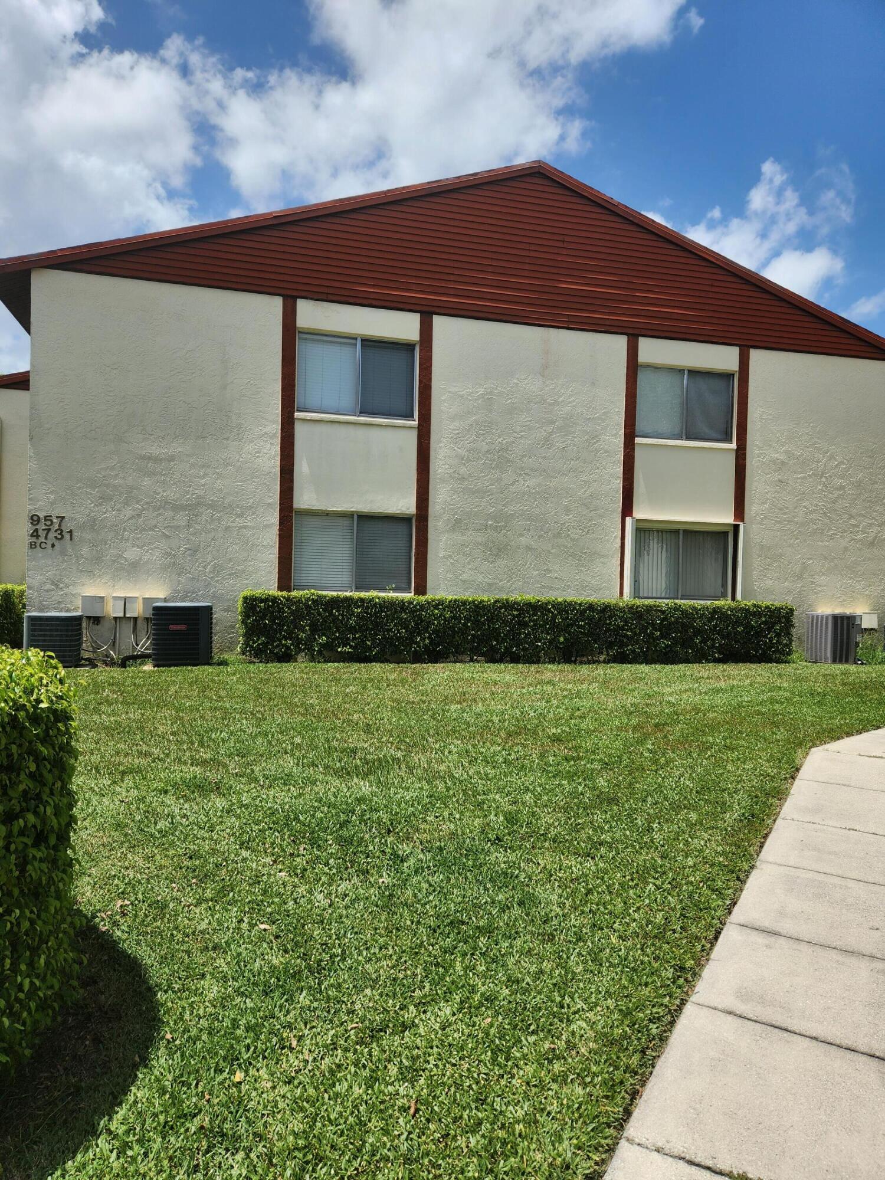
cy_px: 590
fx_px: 784
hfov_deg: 58.9
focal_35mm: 23
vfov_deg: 73.9
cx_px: 442
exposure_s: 1/2228
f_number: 1.8
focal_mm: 5.4
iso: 20
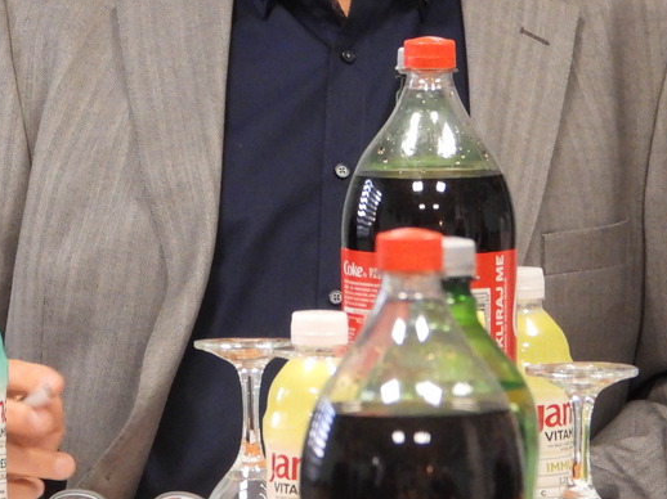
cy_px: -53
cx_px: 223
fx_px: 11382
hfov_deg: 3.4
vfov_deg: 2.5
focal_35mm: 591
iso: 800
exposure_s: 1/20
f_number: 4.5
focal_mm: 45.8
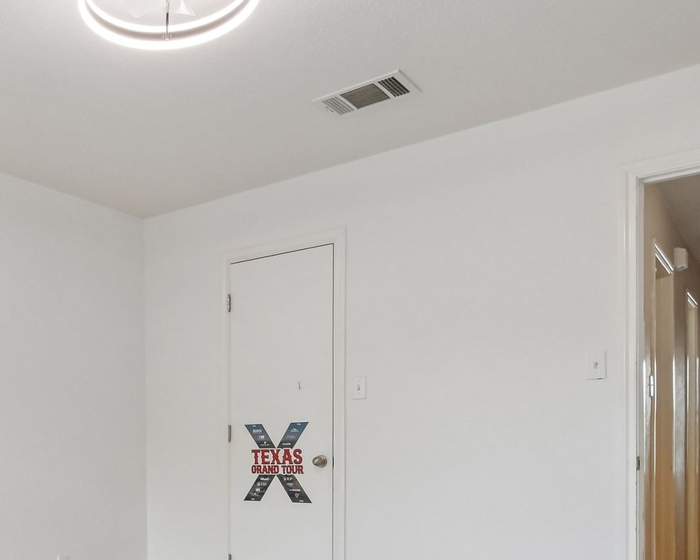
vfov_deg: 43.7
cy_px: 384
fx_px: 684
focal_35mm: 33
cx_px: 81
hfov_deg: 48.9
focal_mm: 10
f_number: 8
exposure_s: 1/15
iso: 800
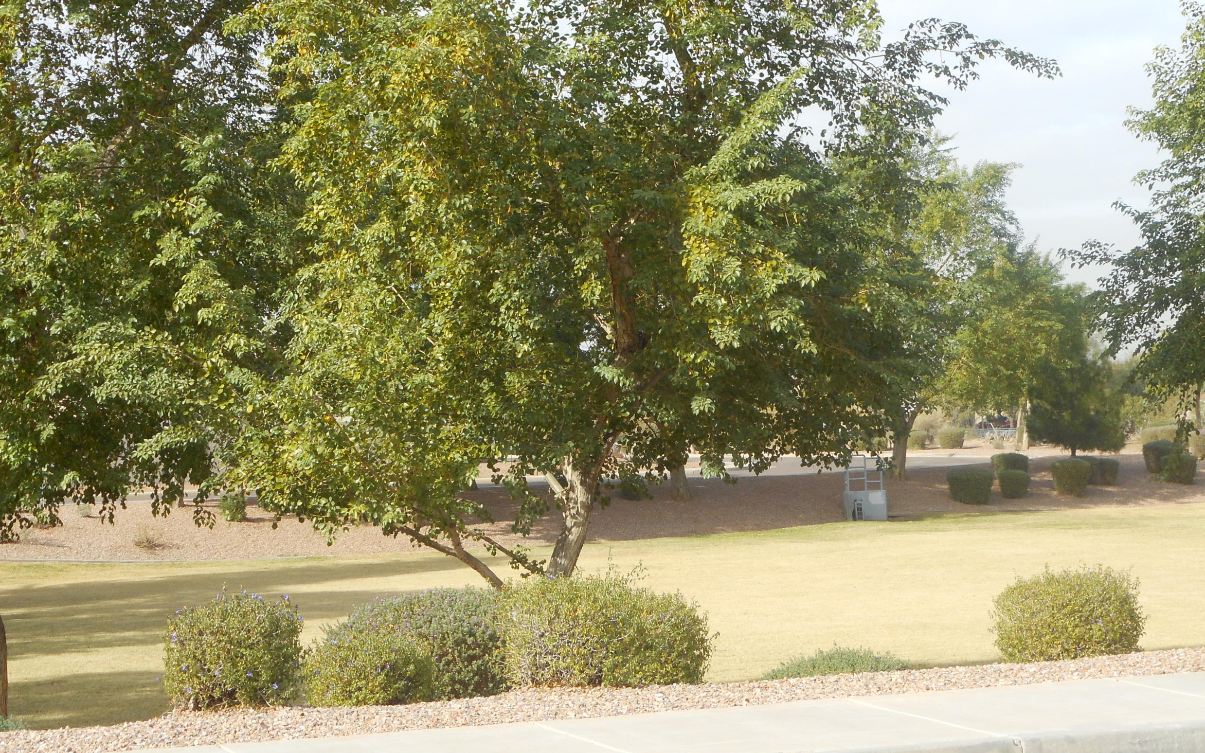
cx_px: 639
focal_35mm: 86
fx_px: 2824
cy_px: 310
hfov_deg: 24.1
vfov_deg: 15.2
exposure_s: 1/200
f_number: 5.3
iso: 80
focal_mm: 12
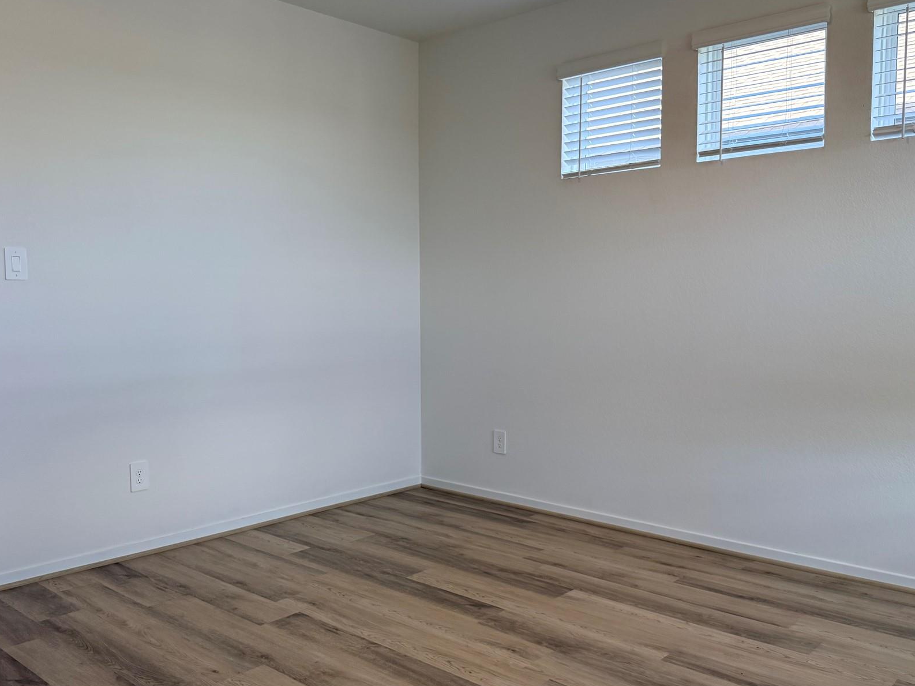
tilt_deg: -4.9
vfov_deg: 45.4
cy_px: 362
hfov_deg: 58.4
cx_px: 445
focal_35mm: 31
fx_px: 819
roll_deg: +0.6
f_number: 1.78
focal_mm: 6.76
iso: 160
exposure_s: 1/237
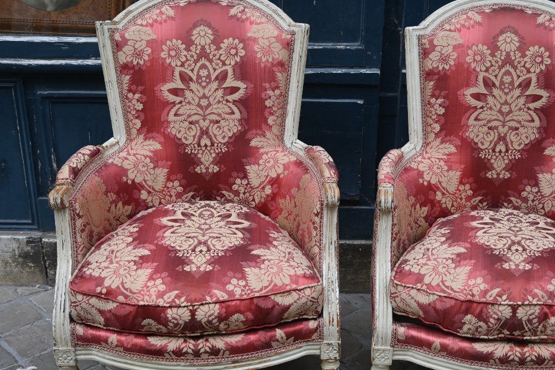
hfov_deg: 39.5
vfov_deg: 26.9
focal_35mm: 50
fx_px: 771
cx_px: 329
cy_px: 224
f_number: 4
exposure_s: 1/250
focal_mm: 26
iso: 200
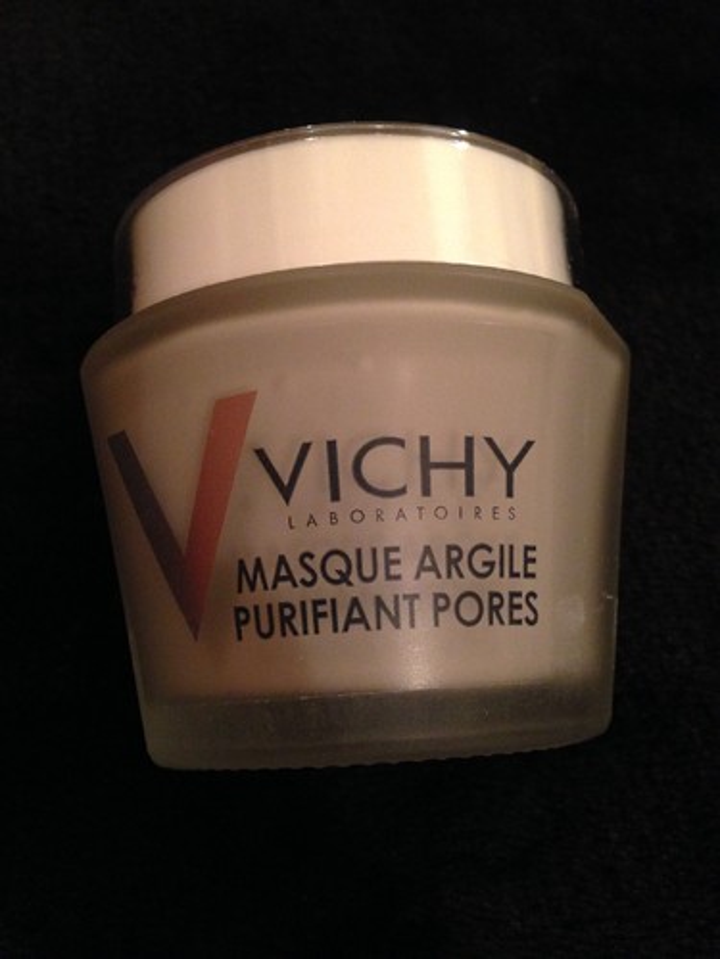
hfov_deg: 42.9
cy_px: 480
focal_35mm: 33
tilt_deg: -55.1
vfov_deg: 55.4
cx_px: 360
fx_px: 915
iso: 320
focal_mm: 4.12
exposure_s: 1/17
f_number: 2.4
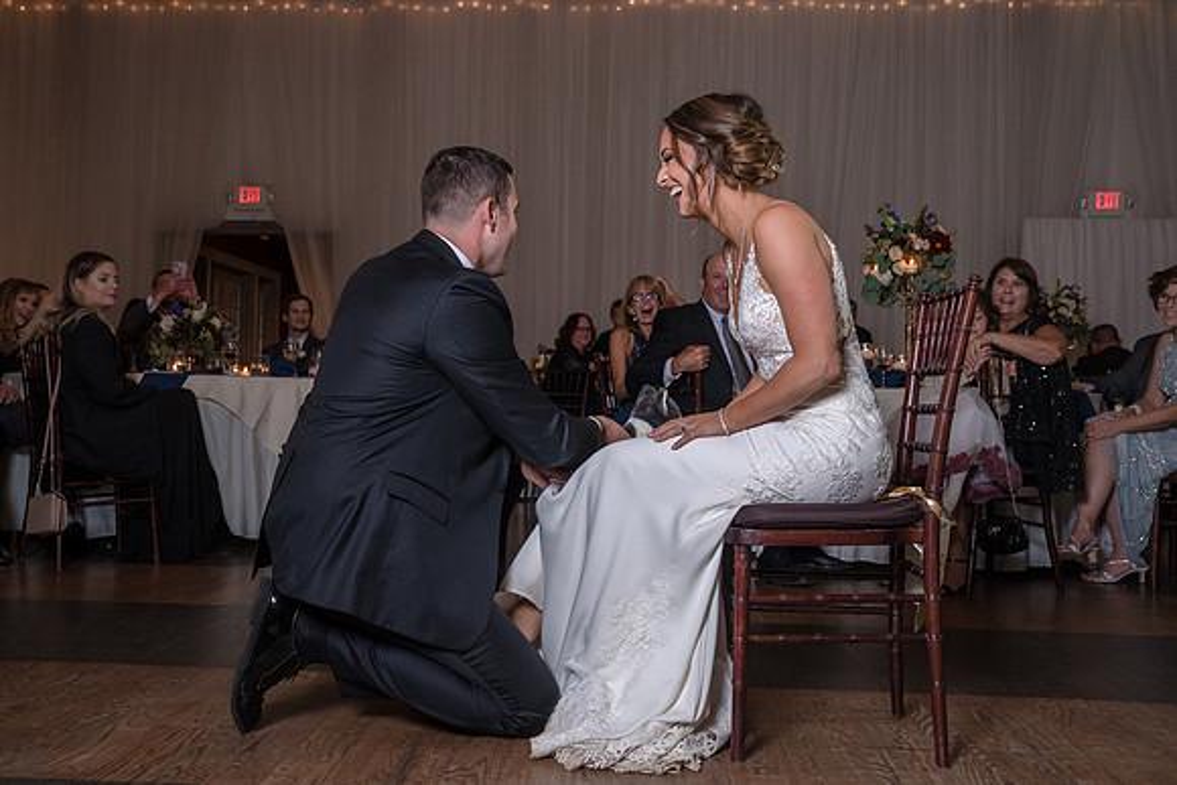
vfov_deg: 35.3
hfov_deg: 50.9
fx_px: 1236
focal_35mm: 38
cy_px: 380
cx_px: 550
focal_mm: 33
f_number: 5.6
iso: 2000
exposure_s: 1/100
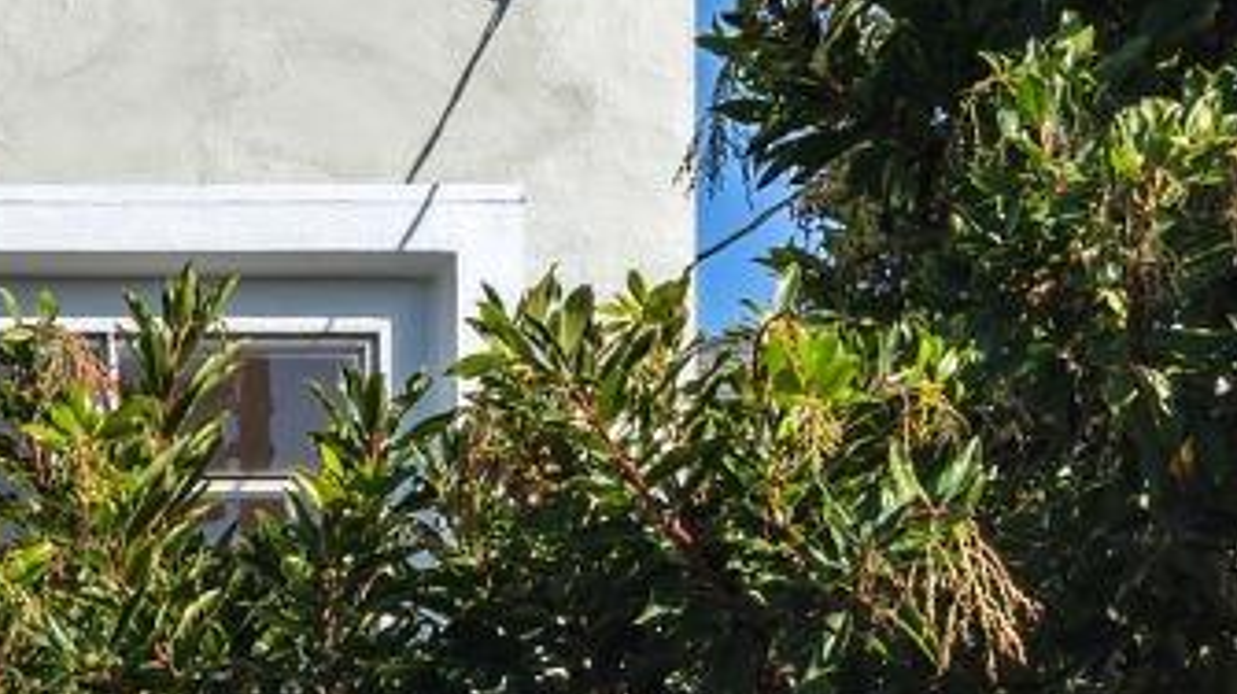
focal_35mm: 108
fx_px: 3540
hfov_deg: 16.5
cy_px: 1154
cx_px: -1008
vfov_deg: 10.7
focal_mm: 23
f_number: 9
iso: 160
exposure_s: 1/400
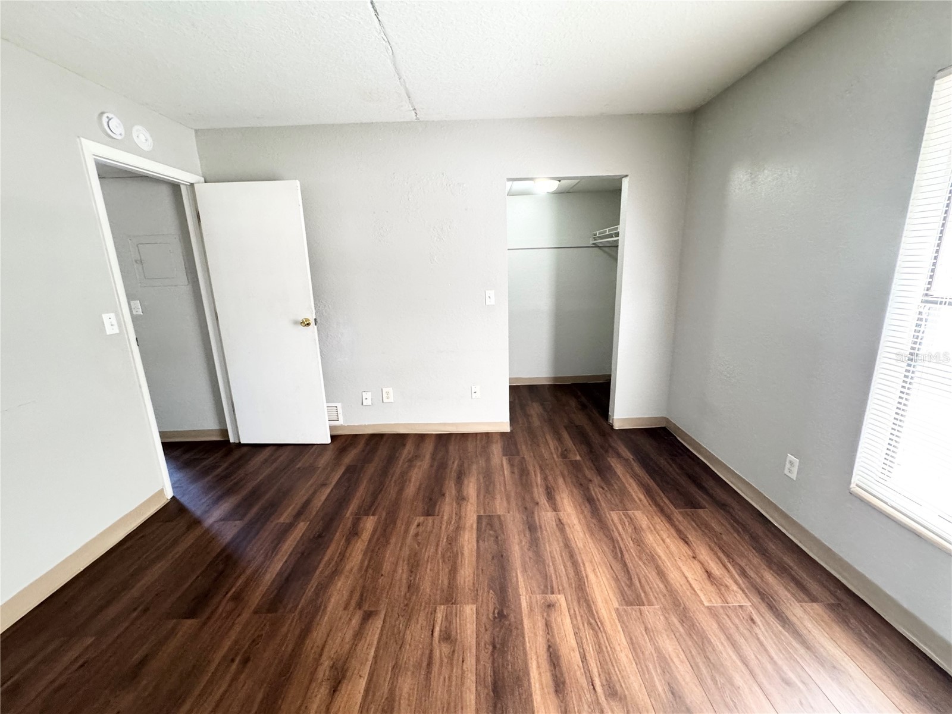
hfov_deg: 102.1
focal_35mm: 14
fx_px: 385
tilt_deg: -9.8
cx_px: 476
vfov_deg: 85.7
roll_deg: +1.4
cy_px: 357
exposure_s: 1/60
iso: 250
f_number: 2.2
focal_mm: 2.22
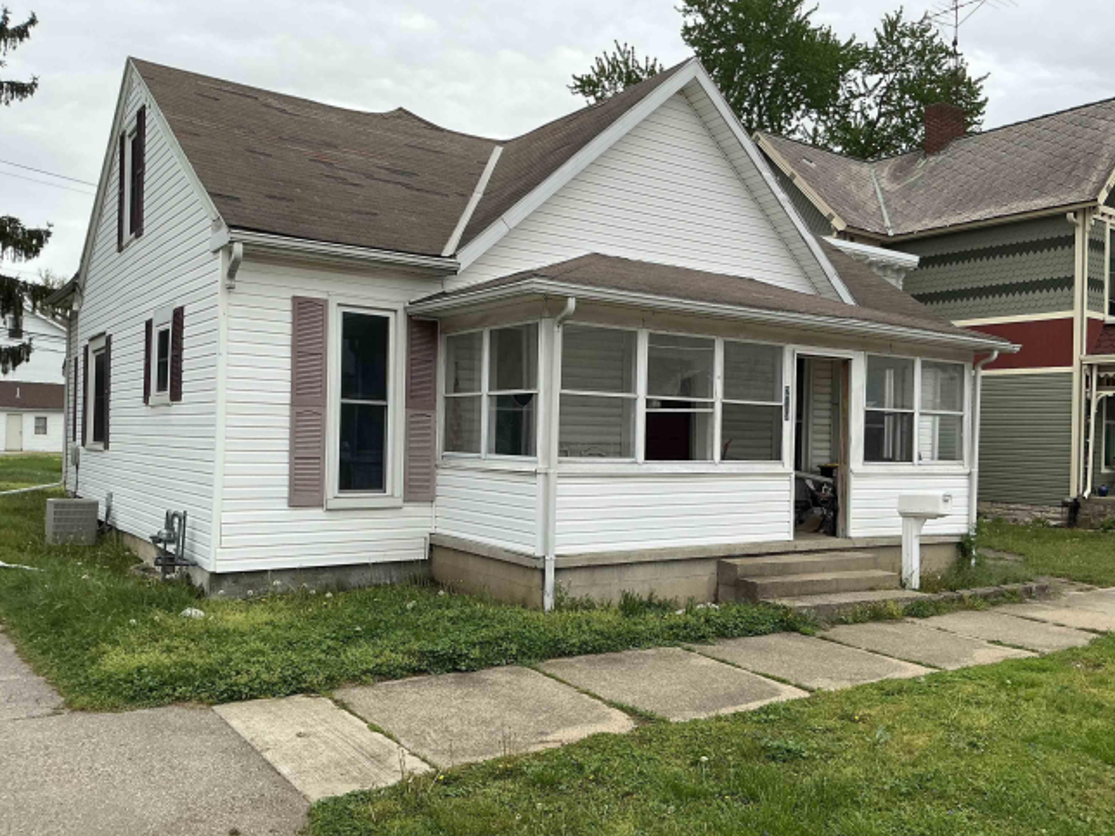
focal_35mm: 29
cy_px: 429
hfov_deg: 61.6
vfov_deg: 48.2
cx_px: 574
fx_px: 934
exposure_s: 1/657
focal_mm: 3
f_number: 1.8
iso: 25
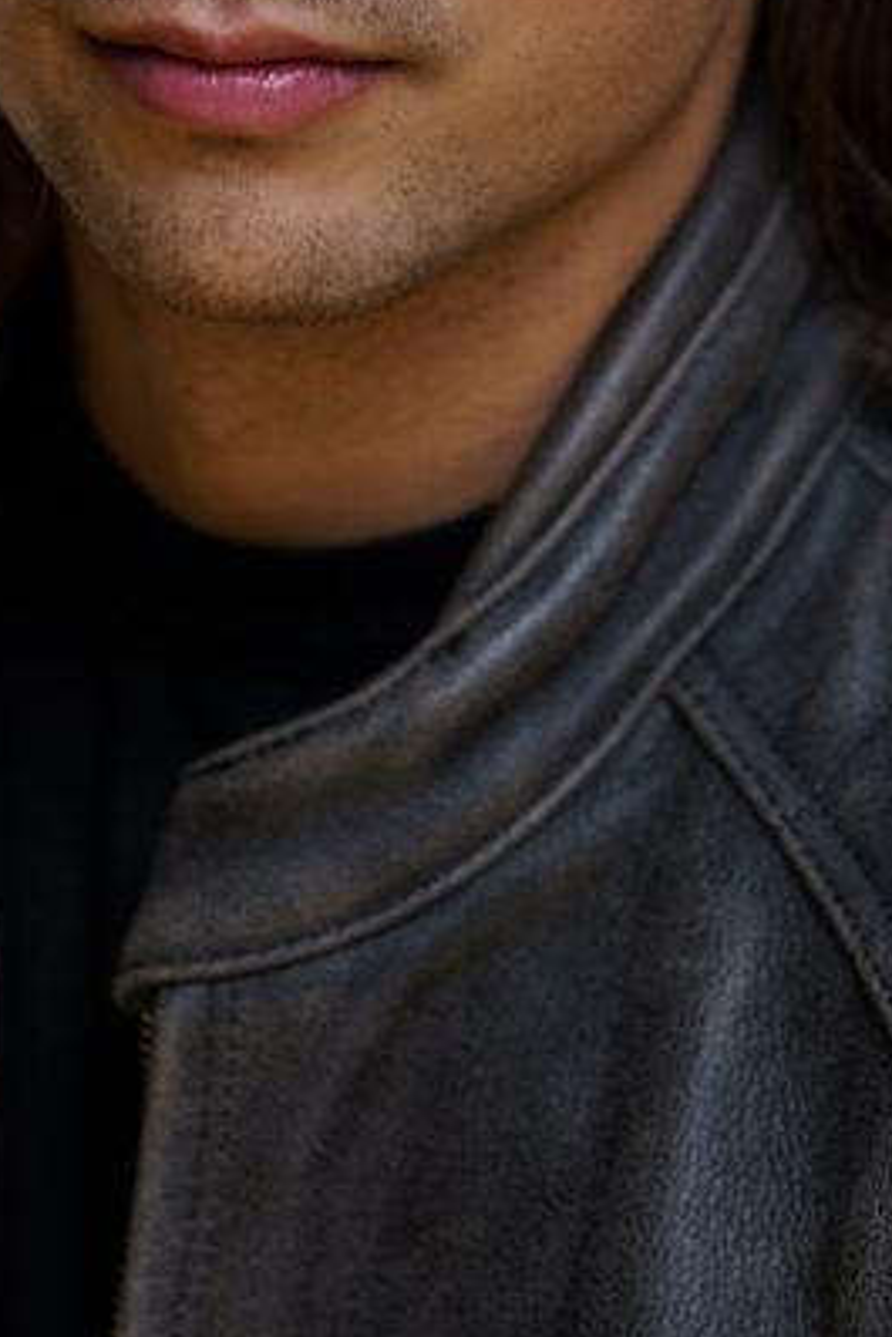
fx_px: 8132
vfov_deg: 9.4
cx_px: 264
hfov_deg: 6.3
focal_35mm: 219
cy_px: 354
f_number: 2.8
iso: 100
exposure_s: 1/200
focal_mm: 85
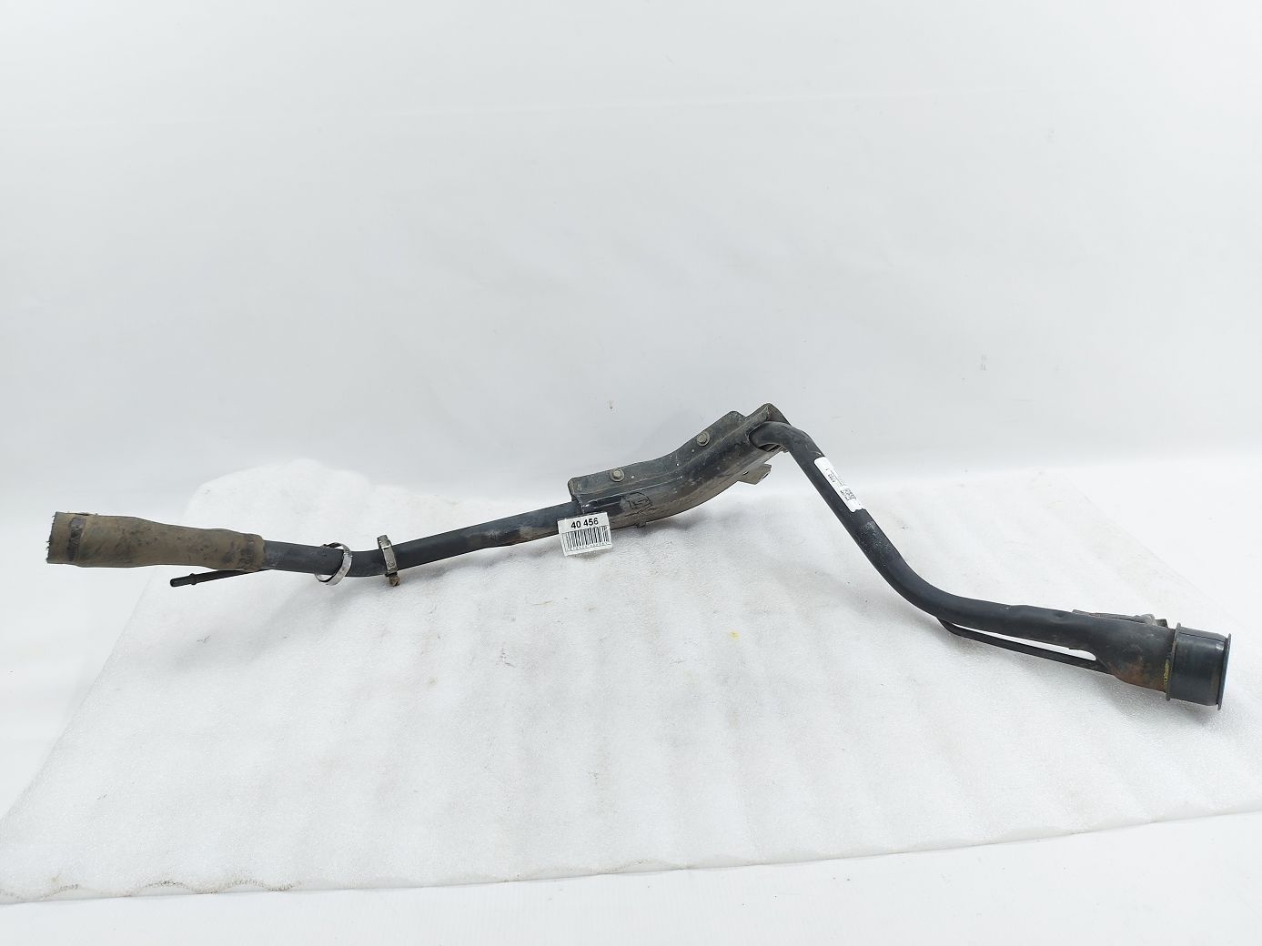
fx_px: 875
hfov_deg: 71.6
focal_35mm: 24
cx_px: 631
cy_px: 473
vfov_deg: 56.8
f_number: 1.8
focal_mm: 5.23
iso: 40
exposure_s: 1/50
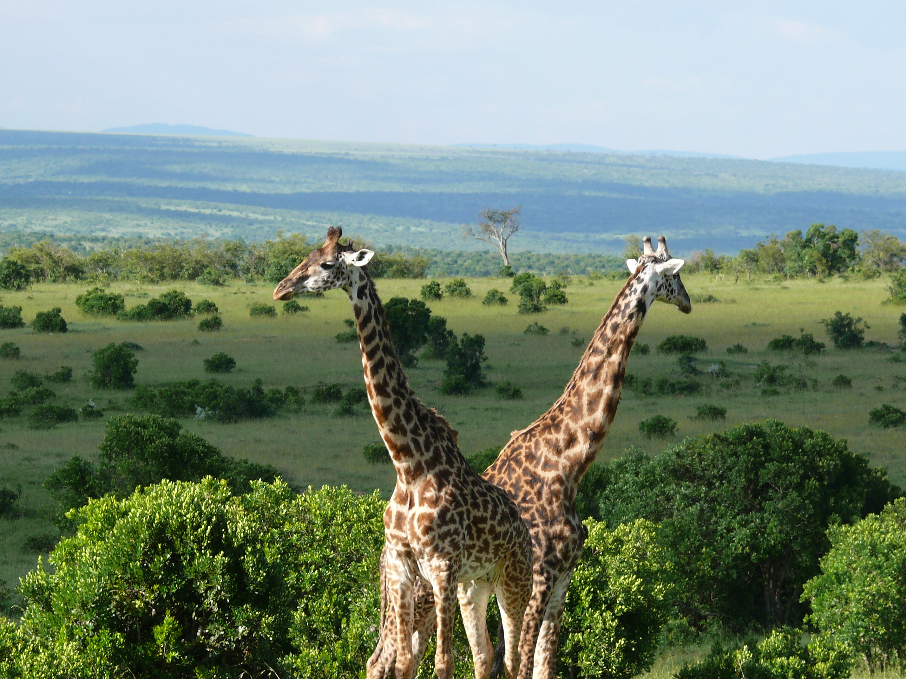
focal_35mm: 235
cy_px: 395
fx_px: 6151
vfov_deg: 6.3
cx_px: 410
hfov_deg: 8.4
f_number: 5.6
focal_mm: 38.9
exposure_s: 1/250
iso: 100
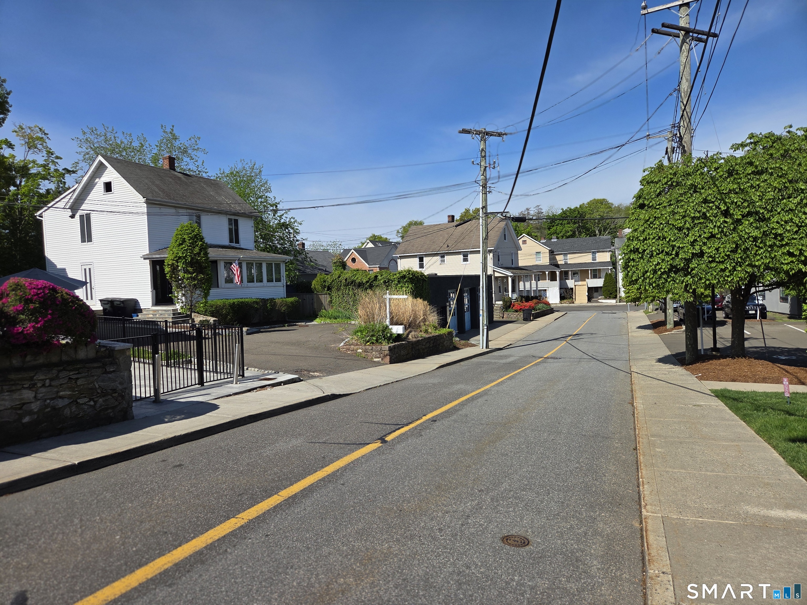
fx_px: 536
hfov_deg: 73.9
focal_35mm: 23
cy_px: 302
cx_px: 404
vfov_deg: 58.9
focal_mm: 5.4
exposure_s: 1/6839
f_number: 1.8
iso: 80
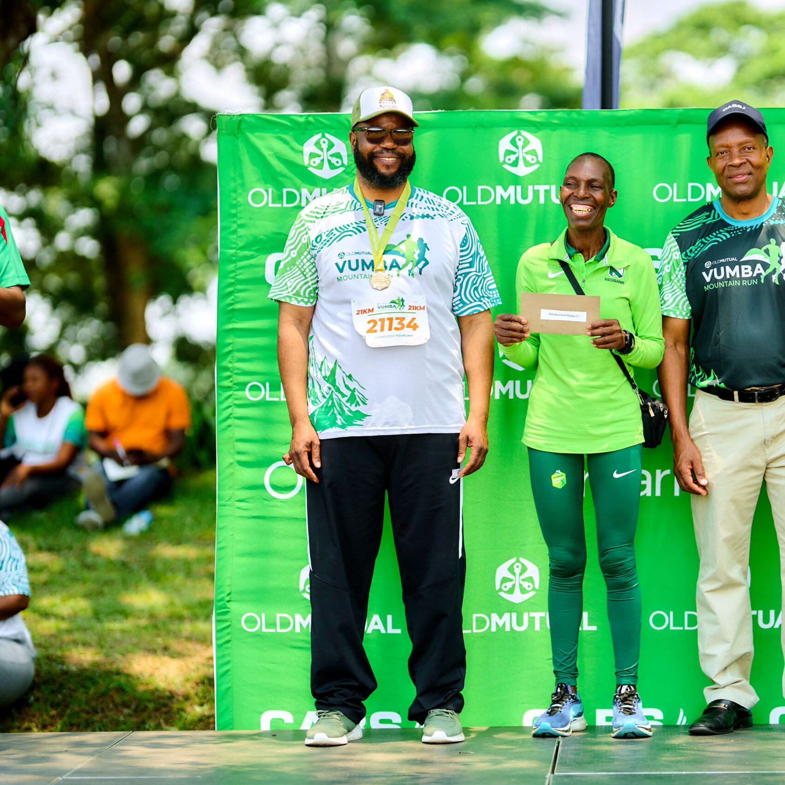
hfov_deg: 13.0
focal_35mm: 134
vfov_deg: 13.0
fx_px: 3438
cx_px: 579
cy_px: 392
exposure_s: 1/1250
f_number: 1.6
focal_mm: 105
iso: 100
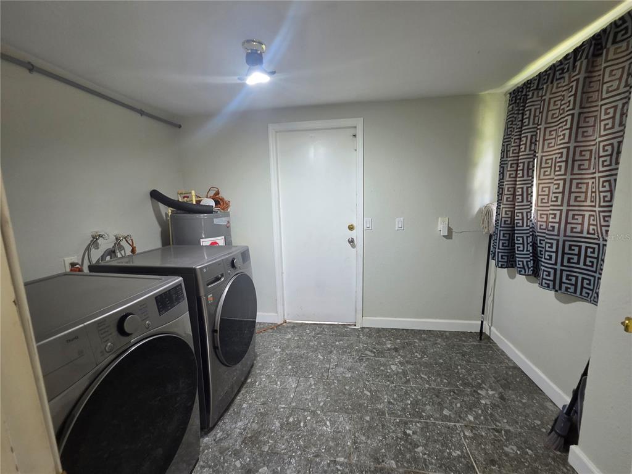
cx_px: 316
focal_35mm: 13
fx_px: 237
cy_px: 237
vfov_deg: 89.9
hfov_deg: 106.2
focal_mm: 2.2
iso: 250
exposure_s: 1/60
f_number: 2.2
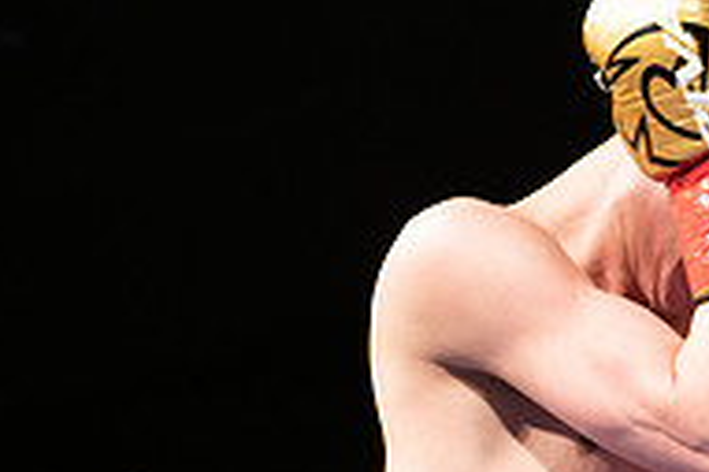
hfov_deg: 9.4
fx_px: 4191
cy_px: 589
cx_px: 1051
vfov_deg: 6.4
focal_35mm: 213
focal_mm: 70
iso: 2000
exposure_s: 1/1000
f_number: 2.8
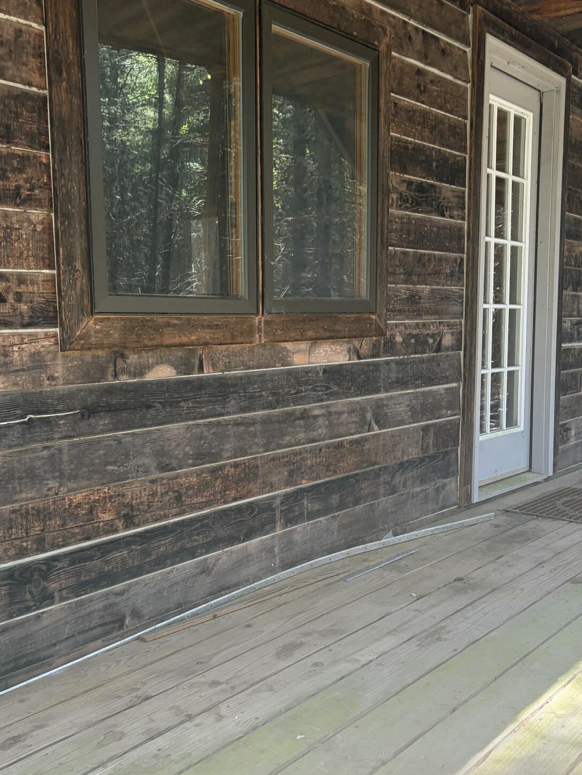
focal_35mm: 36
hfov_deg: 39.6
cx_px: 269
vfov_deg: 51.3
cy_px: 423
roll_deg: +0.3
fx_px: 807
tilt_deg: -8.2
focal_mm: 5.96
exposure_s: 1/110
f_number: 1.6
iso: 125
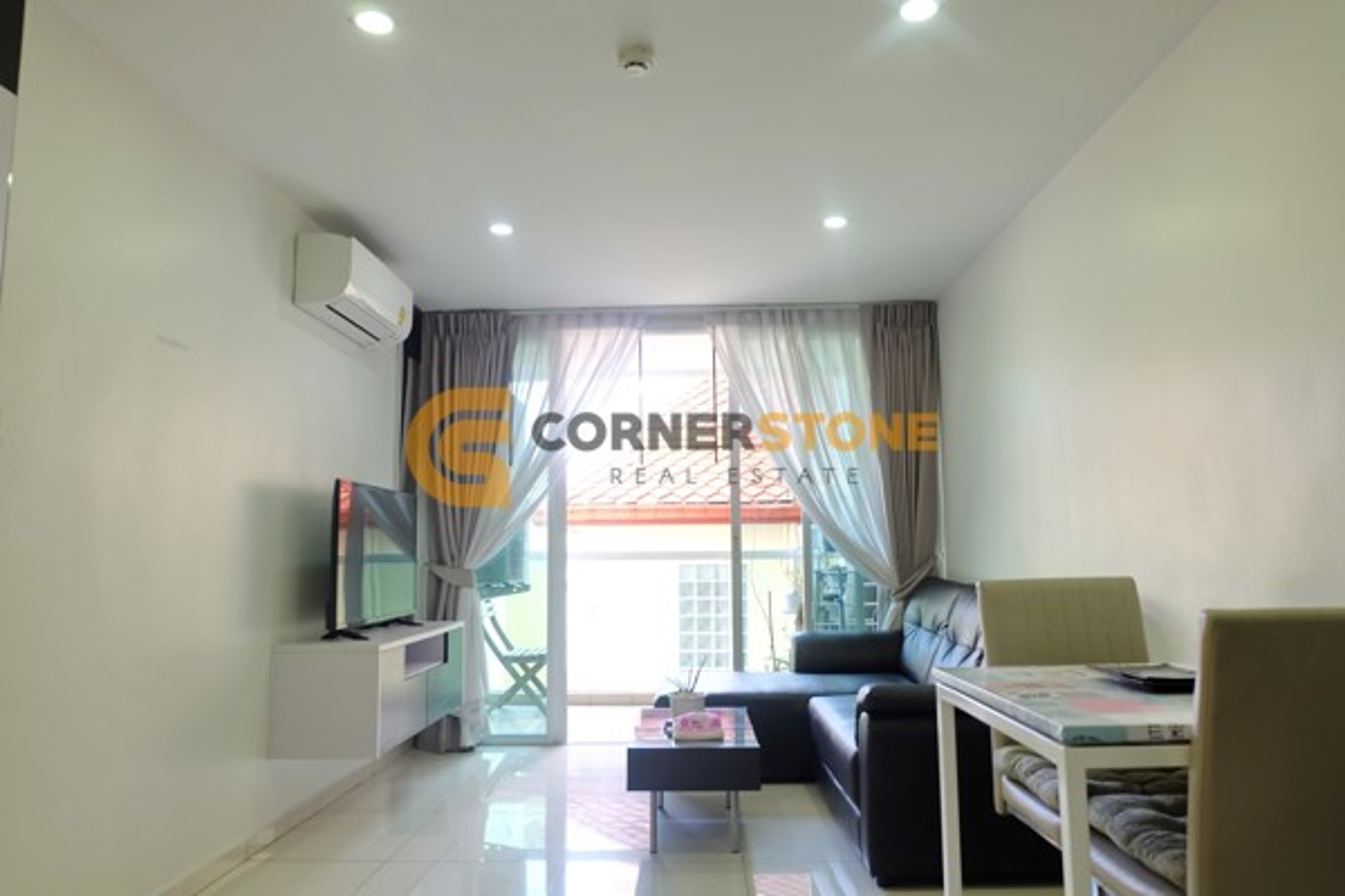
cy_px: 448
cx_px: 672
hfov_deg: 73.7
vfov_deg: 53.1
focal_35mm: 24
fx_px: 897
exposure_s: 1/25
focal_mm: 16
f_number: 4
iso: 200
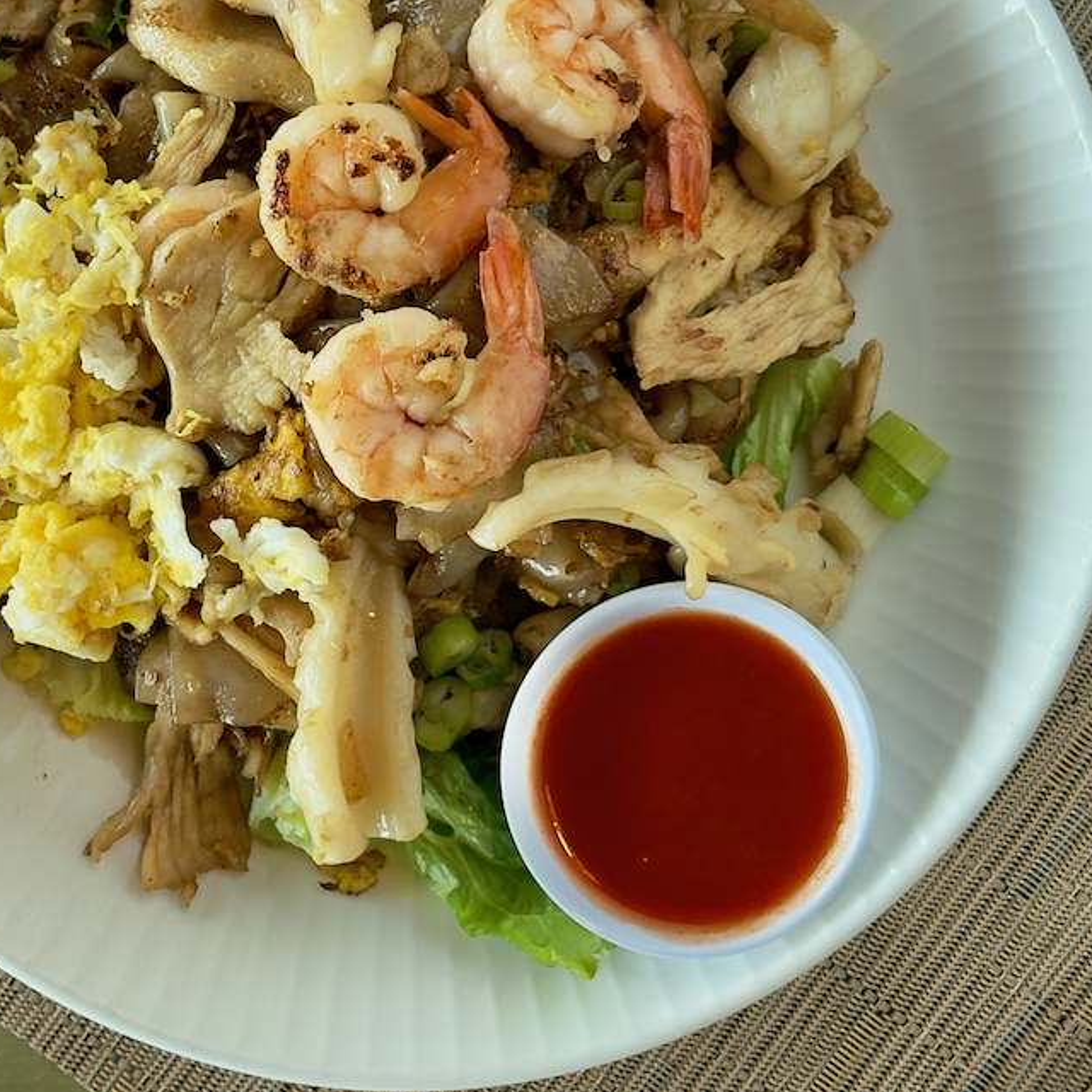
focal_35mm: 106
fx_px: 3783
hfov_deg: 16.4
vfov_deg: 16.4
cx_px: 427
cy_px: 326
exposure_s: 1/298
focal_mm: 6.76
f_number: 1.78
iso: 80
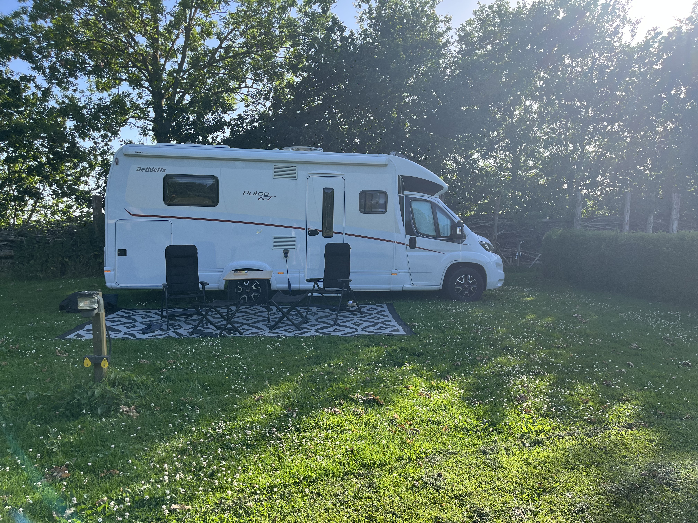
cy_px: 262
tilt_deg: -1.0
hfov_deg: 67.3
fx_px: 524
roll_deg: -0.4
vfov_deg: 53.1
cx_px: 349
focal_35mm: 26
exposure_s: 1/1212
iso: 50
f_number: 1.6
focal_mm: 5.1
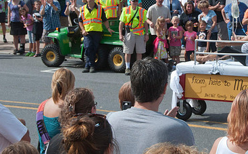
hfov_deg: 18.7
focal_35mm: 111
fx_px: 750
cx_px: 184
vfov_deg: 11.7
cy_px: 29
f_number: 10
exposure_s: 1/1000
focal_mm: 46
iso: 800
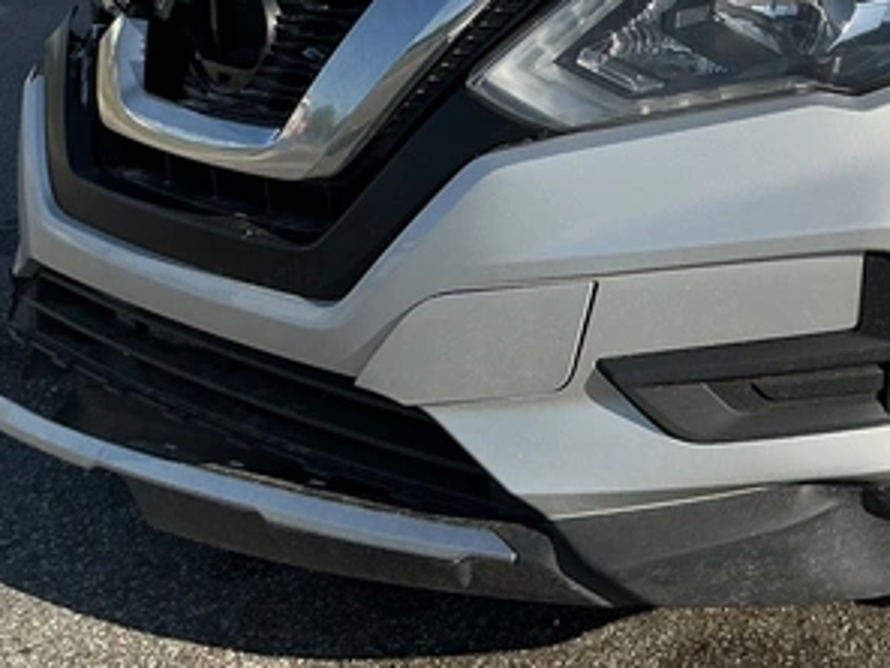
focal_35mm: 71
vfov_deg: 20.0
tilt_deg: -10.5
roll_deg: -2.7
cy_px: -20
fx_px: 1825
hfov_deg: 26.0
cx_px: 881
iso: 25
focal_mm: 3
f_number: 1.8
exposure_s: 1/2141
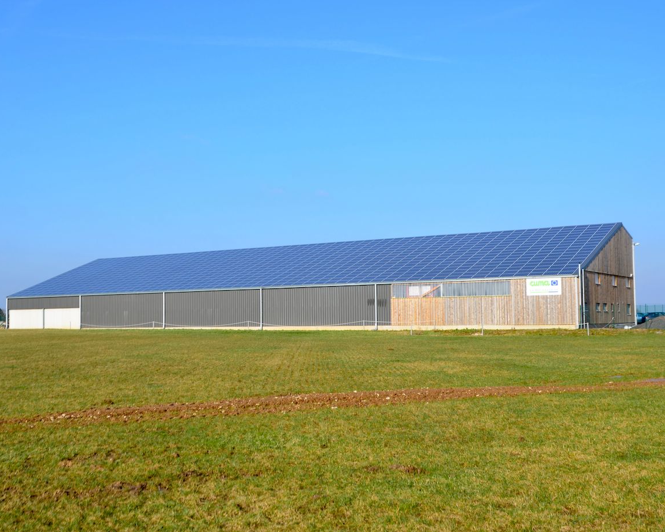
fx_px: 838
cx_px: 308
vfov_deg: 35.2
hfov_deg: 43.3
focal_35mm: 43
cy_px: 266
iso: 100
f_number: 11
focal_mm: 25
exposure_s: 1/125
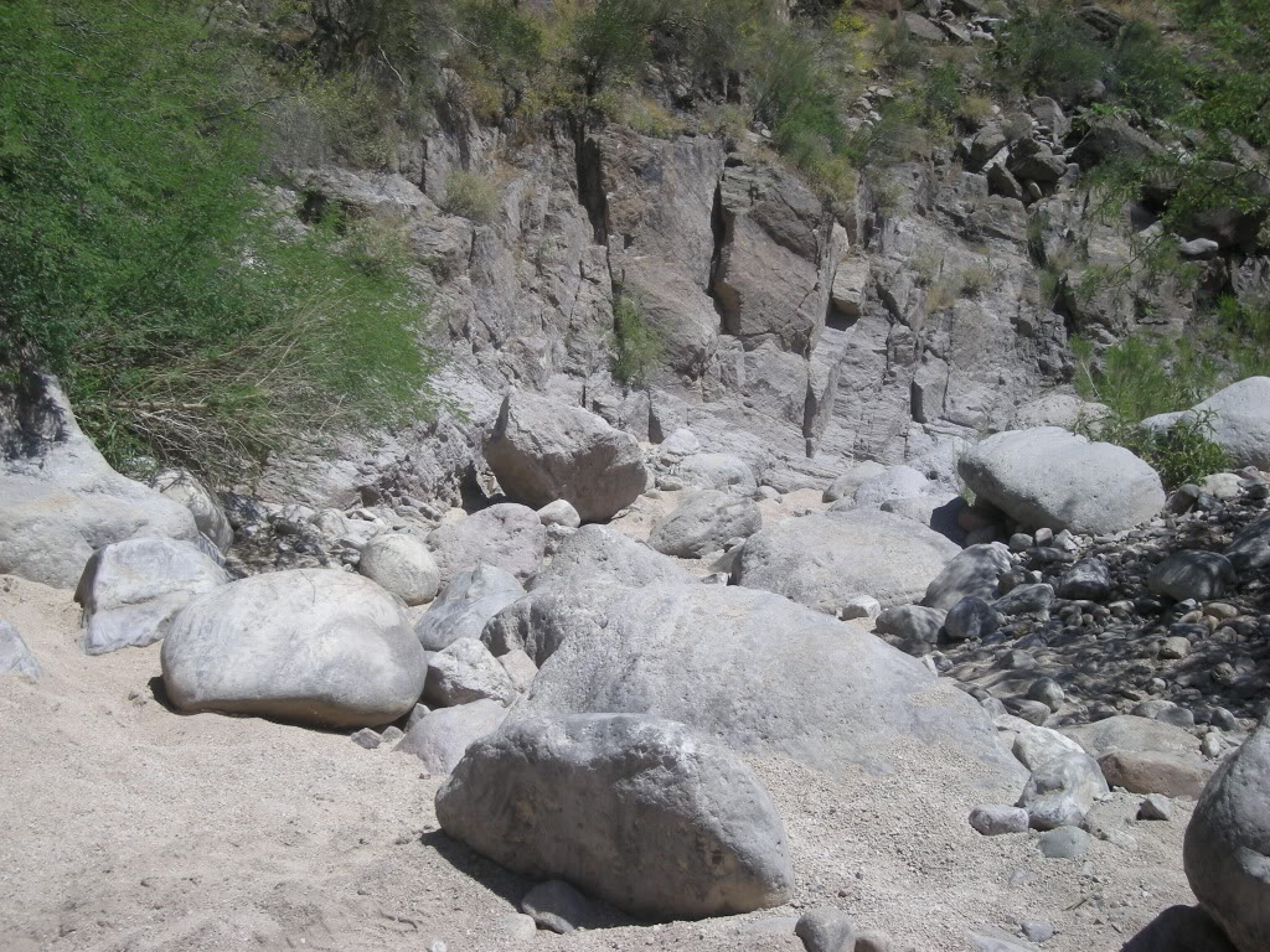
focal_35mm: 44
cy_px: 476
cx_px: 635
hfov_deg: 42.9
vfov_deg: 32.9
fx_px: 1614
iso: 50
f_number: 6.1
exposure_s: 1/247
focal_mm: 7.1
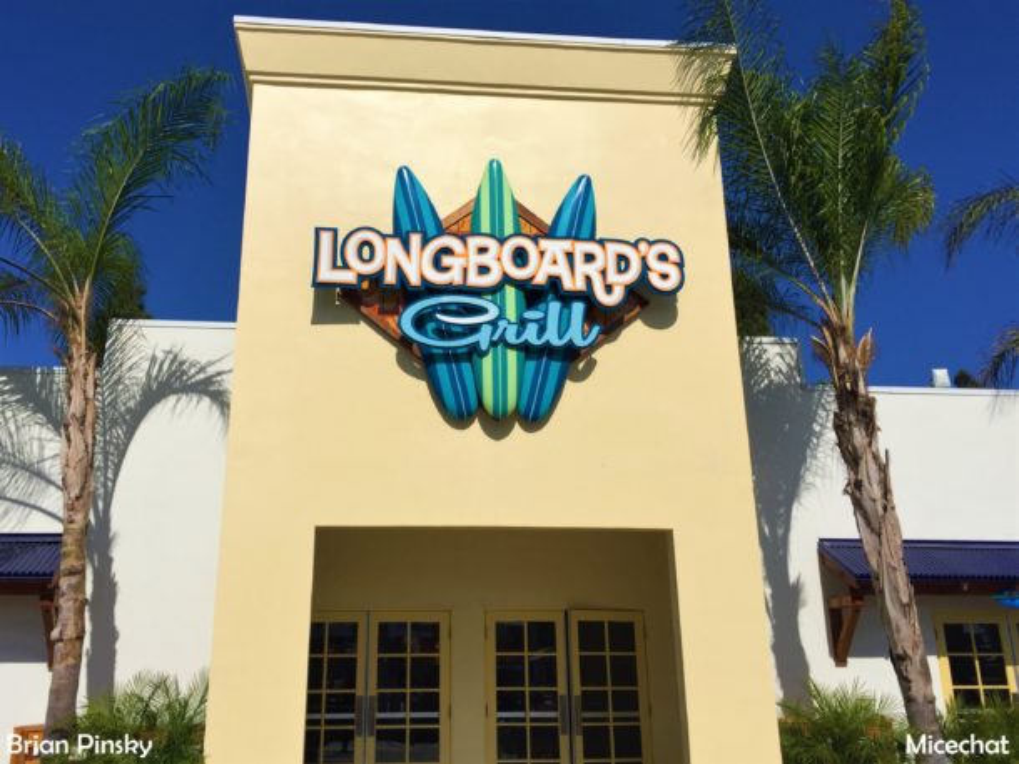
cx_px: 510
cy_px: 382
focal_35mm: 29
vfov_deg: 48.2
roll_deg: +0.3
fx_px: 853
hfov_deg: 61.7
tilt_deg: +16.9
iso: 32
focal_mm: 4.15
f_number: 2.2
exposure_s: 1/4950
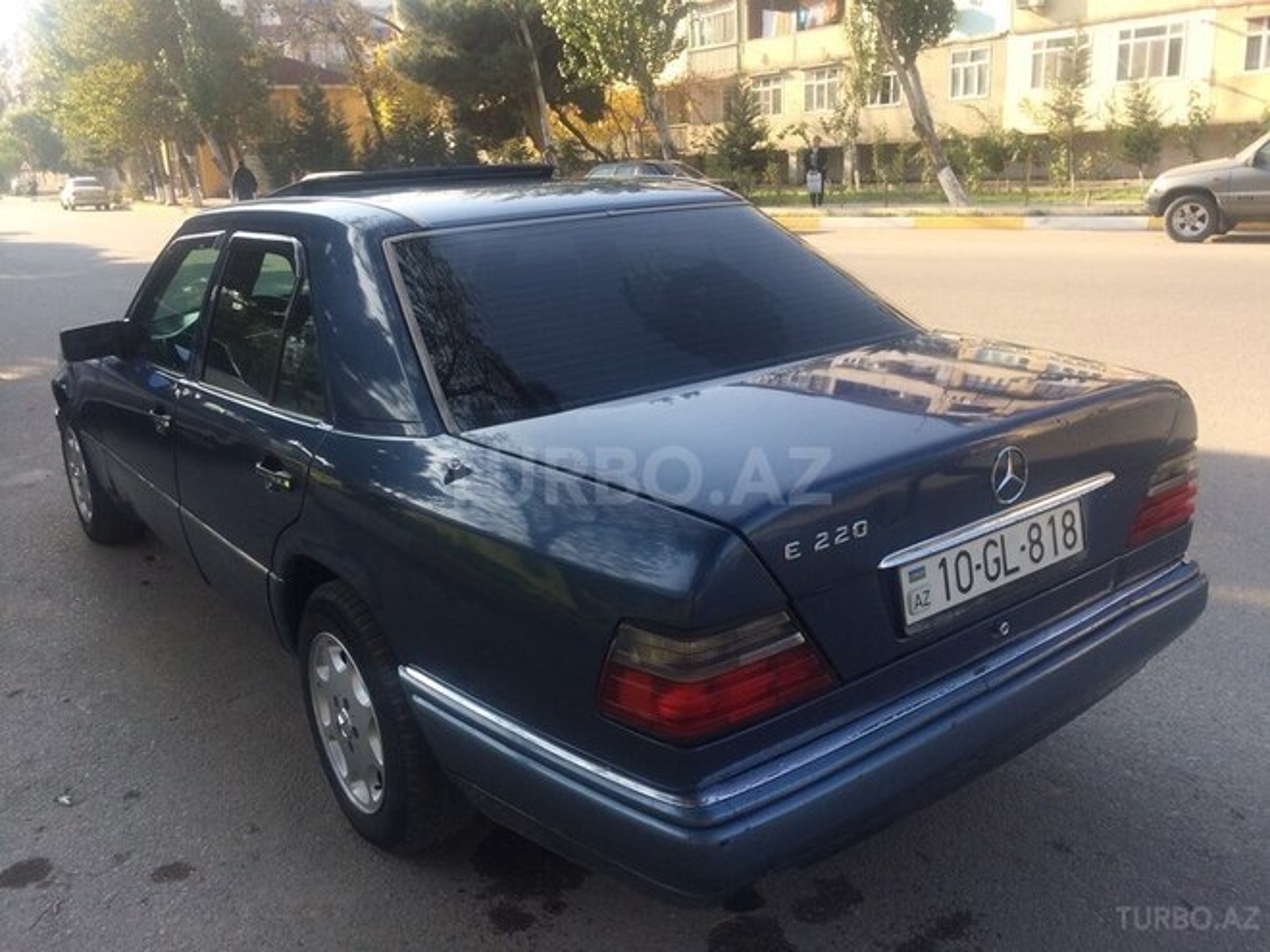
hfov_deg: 61.7
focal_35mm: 29
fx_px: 1064
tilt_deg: -17.2
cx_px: 635
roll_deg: +3.3
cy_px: 476
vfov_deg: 48.2
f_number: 2.2
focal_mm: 4.15
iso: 32
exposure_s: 1/456
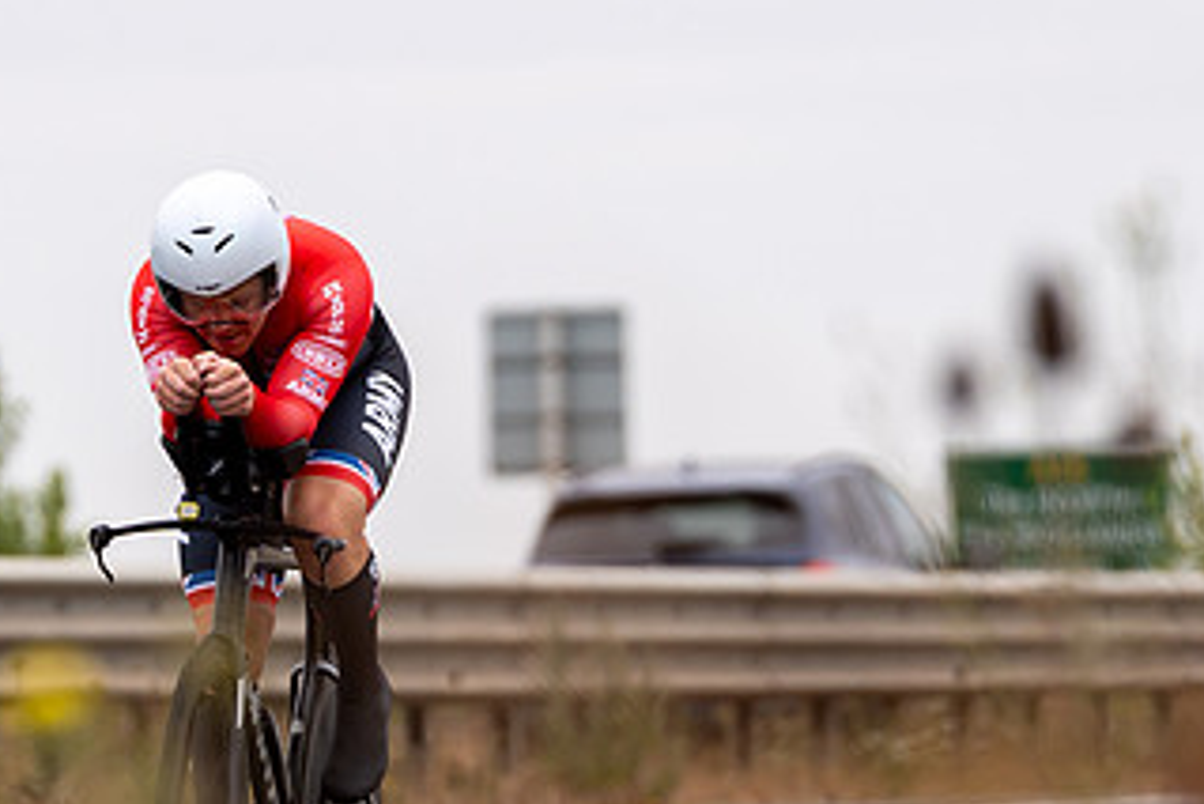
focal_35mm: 691
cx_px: 163
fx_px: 23119
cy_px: 600
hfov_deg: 3.0
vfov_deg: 2.0
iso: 100
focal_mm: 200
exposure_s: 1/800
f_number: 3.5
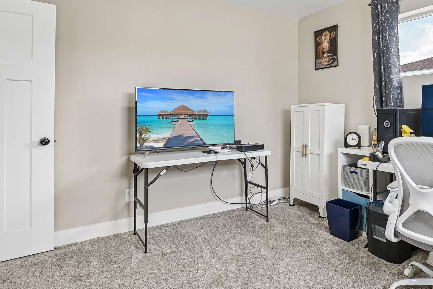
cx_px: 287
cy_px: 117
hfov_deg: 71.7
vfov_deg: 52.8
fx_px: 289
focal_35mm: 24
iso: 400
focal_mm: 17
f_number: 8
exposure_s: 1/25
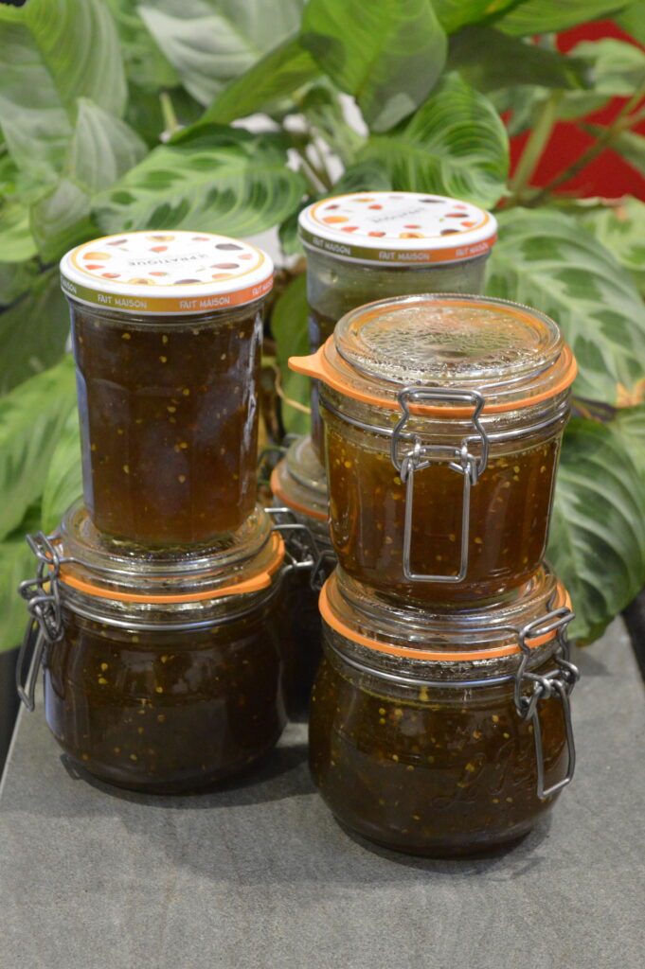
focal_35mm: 78
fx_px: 2100
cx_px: 322
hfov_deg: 17.5
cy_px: 484
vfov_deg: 26.0
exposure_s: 1/10
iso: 3200
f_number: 5.6
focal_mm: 52
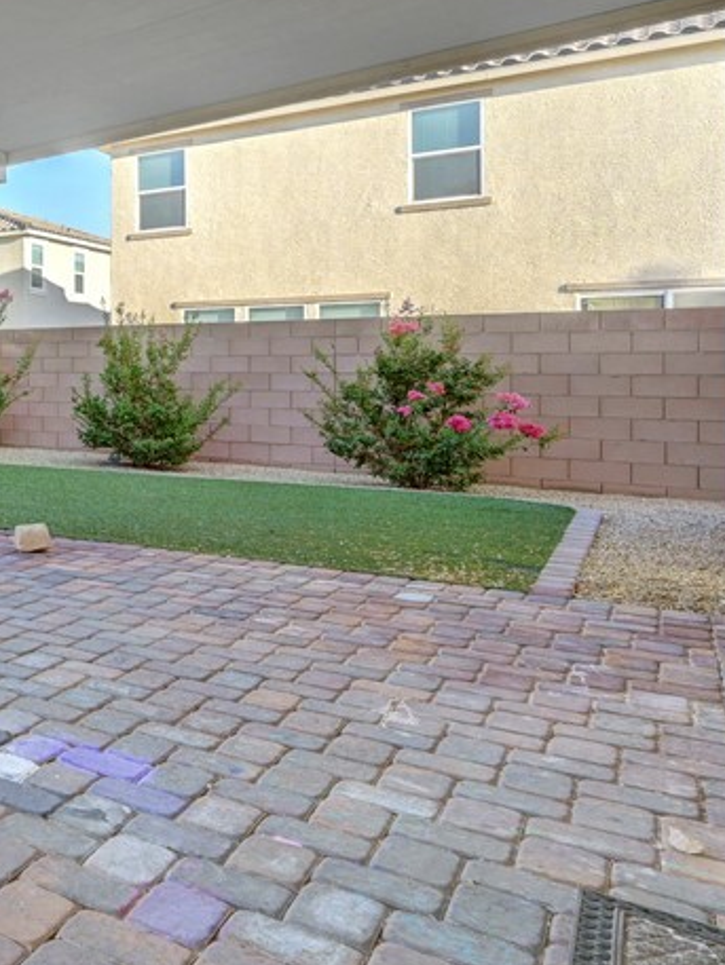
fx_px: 893
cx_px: -341
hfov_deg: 29.1
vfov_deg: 56.1
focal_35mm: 32
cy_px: 360
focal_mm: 14
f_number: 8
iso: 800
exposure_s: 1/160
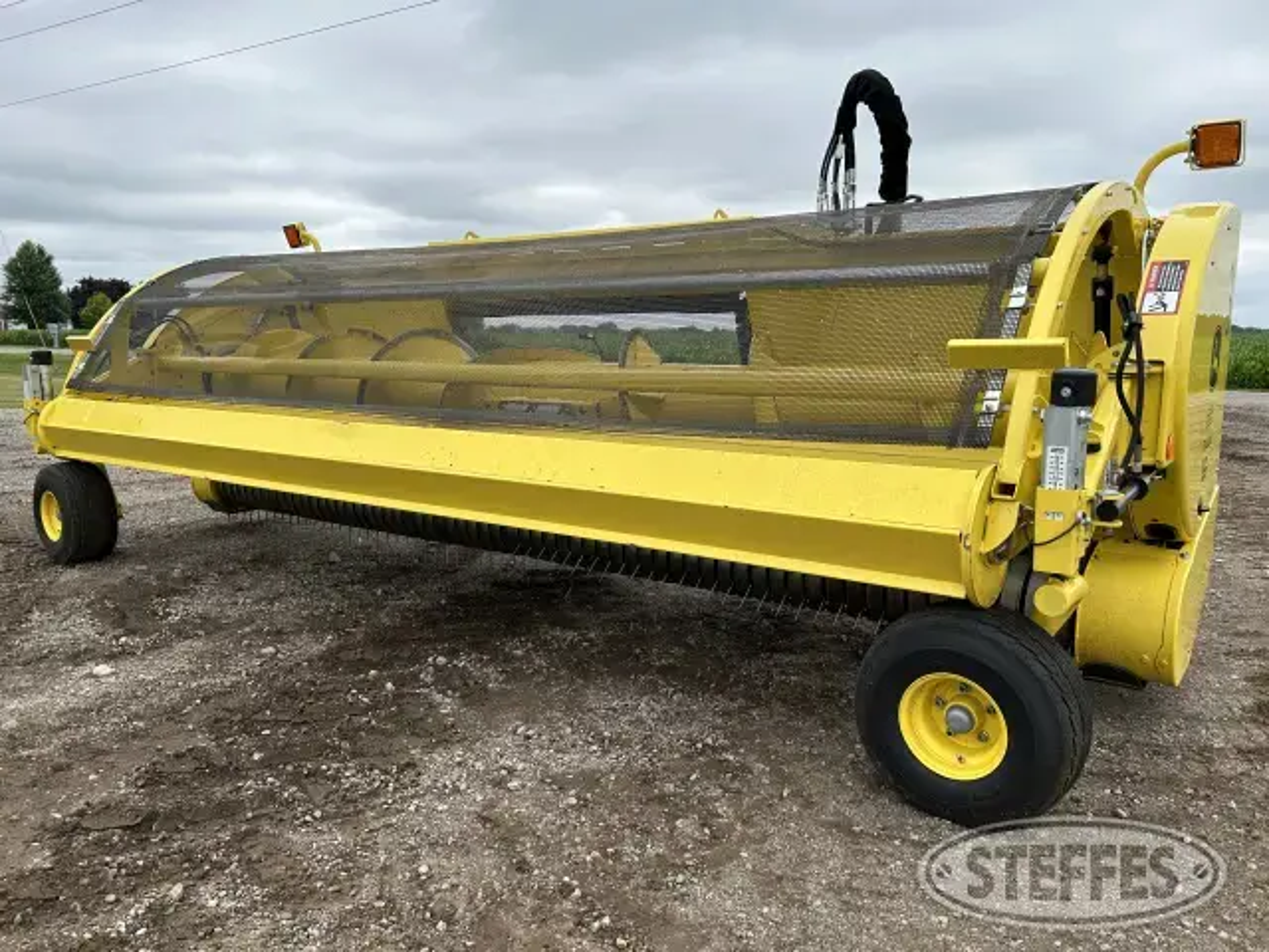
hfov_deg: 67.3
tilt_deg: -10.6
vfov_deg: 53.1
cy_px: 476
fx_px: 953
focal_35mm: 26
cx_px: 634
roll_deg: +0.1
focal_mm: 5.7
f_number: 1.5
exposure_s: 1/2123
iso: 50
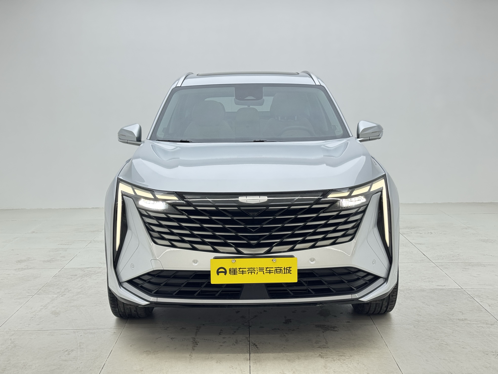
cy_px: 187
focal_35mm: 48
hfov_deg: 39.7
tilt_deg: -7.9
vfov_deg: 30.3
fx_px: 691
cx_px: 249
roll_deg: +1.2
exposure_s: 1/223
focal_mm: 6.76
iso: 64
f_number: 1.78
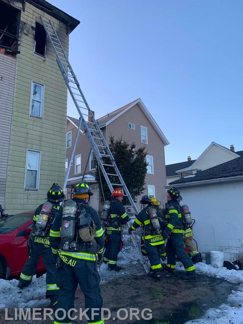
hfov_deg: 53.1
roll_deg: +1.5
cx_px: 122
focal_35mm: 26
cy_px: 162
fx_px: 243
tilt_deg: +12.9
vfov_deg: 67.3
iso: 25
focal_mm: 4.25
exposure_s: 1/263
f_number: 1.8
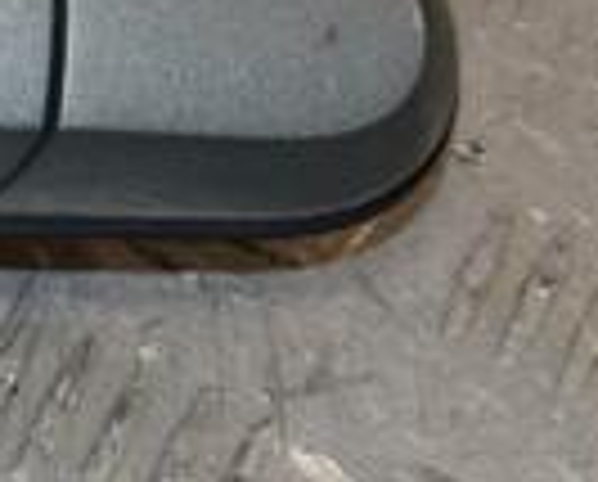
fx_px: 5057
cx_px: -683
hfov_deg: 6.5
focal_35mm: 285
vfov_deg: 5.4
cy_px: -50
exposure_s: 1/200
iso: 800
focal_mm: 45
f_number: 10
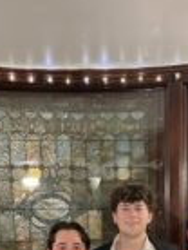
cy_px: 304
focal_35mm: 66
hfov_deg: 22.2
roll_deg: +2.3
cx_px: 126
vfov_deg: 26.0
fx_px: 476
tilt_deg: -10.5
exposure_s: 1/30
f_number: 1.6
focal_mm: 5.1
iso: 500
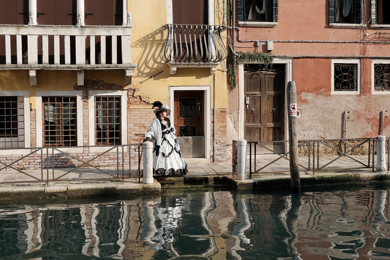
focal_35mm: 43
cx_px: 195
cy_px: 130
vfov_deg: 31.2
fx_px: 466
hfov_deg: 45.4
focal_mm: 28.9
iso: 400
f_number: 3.2
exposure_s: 1/2400
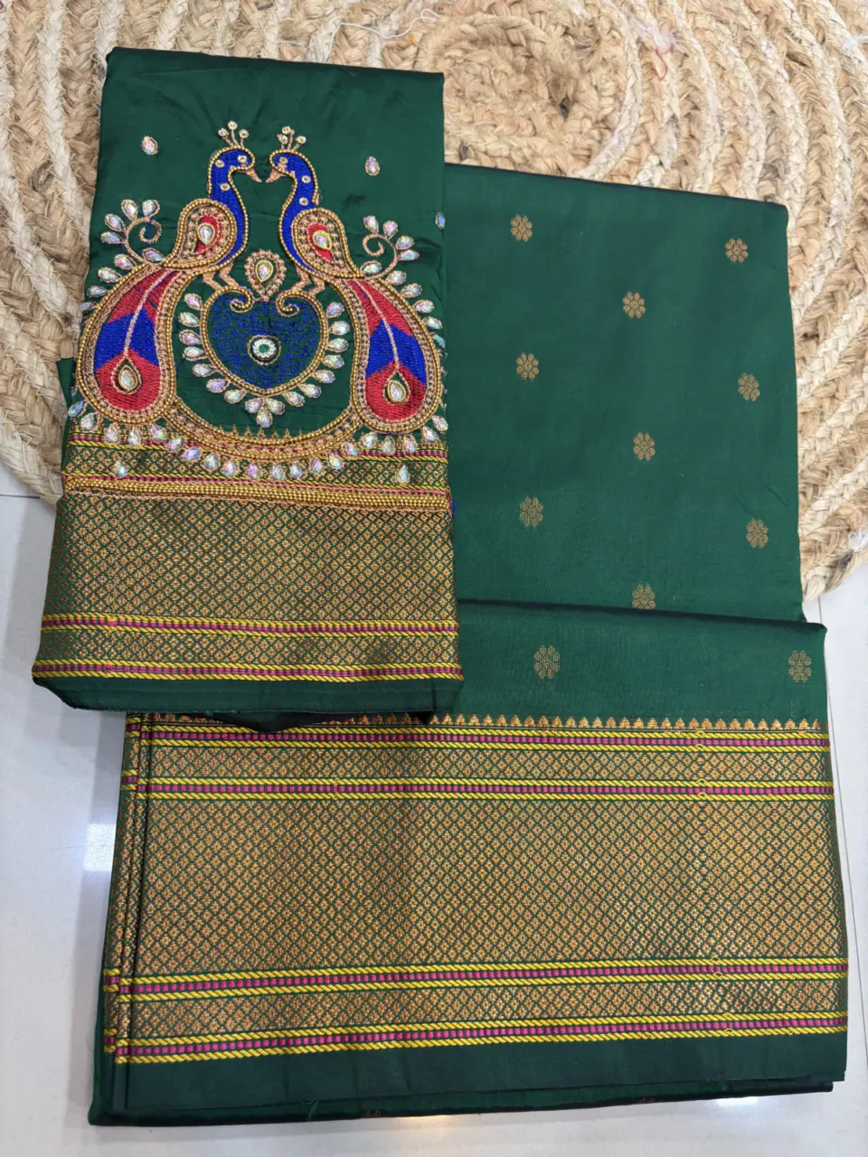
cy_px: 578
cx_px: 434
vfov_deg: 67.3
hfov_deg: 53.1
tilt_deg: -71.6
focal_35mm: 26
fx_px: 869
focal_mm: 5.96
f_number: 1.6
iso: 125
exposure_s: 1/50
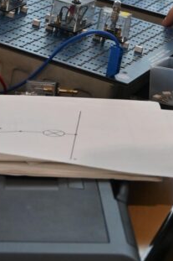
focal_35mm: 136
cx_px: 46
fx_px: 980
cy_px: 56
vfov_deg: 15.0
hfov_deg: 10.1
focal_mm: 27.5
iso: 640
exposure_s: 1/60
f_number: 4.5
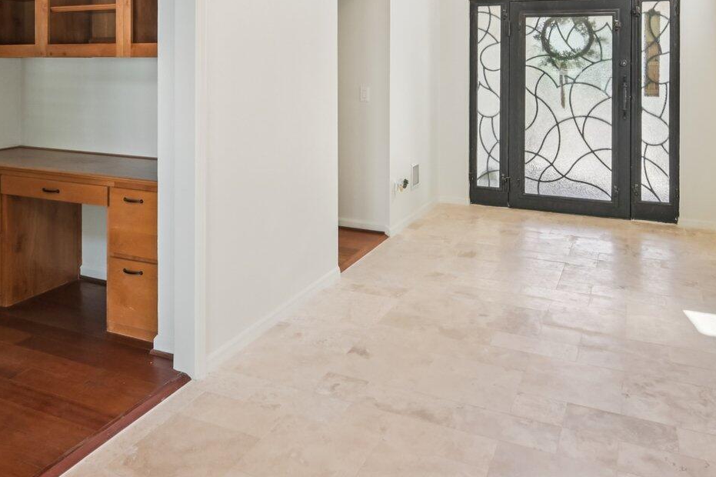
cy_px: 67
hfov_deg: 57.1
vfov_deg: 37.8
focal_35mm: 33
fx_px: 656
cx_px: 317
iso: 500
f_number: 8
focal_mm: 15
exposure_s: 1/200
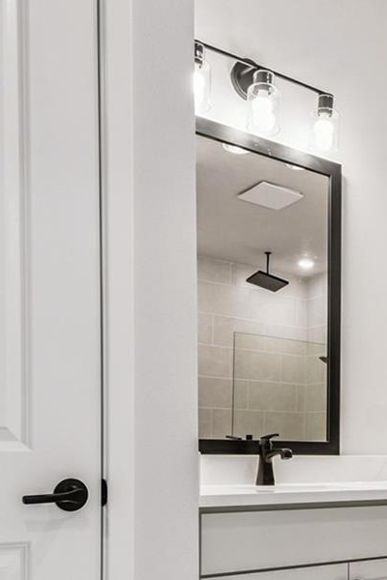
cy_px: 453
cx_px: 330
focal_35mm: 40
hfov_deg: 32.1
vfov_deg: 46.2
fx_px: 645
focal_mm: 10
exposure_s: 1/15
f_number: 7.1
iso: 100
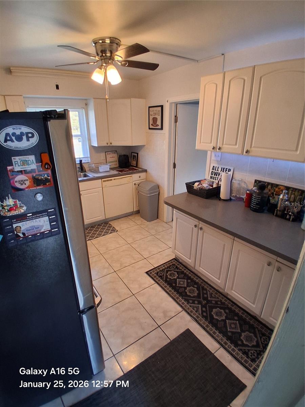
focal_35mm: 17
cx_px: 152
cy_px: 204
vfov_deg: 91.0
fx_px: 200
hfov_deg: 74.7
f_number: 2.2
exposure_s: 1/40
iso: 100
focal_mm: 1.4
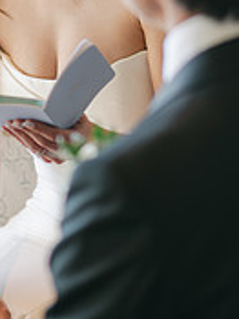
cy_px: -36
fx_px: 1936
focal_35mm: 210
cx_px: 96
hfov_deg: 7.1
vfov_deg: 9.3
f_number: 2
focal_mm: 85
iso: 100
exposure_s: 1/200
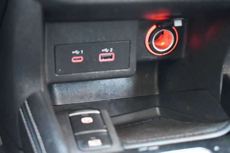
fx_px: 364
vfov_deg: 23.8
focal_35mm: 57
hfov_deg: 35.0
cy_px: 76
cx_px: 115
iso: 12800
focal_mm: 38
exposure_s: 1/60
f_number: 4.8
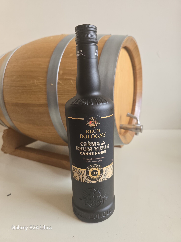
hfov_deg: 58.9
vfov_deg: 73.9
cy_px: 121
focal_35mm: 23
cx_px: 90
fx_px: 160
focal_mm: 6.3
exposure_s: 1/100
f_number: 1.7
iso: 250
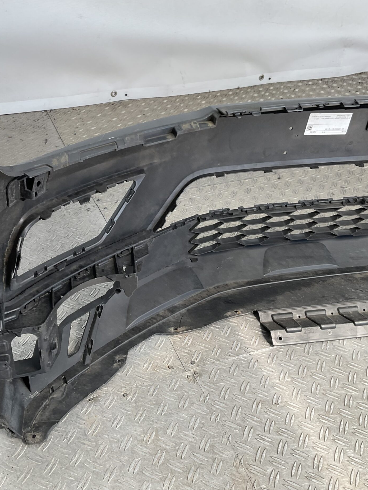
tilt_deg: -36.5
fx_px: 567
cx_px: 150
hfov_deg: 35.9
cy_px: 240
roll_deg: -10.0
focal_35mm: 40
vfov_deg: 46.8
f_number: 1.8
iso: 16
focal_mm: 3
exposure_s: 1/193
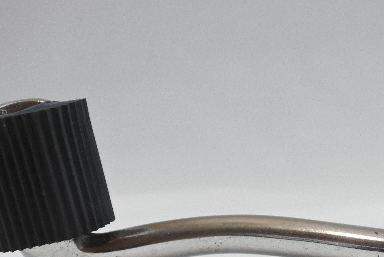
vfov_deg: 18.1
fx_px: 790
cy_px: 231
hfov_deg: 27.1
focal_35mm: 74
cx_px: 270
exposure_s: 1/125
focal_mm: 15.3
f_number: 4.2
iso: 400
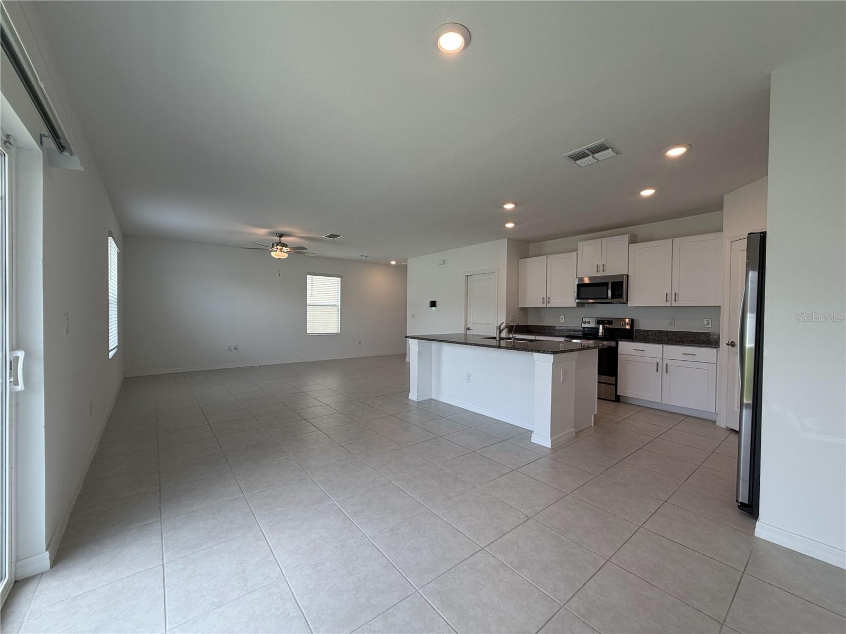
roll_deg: +0.0
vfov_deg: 85.7
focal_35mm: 14
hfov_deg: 102.1
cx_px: 423
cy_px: 317
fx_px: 342
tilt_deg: -1.0
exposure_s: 1/120
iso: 64
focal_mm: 2.22
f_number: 2.2
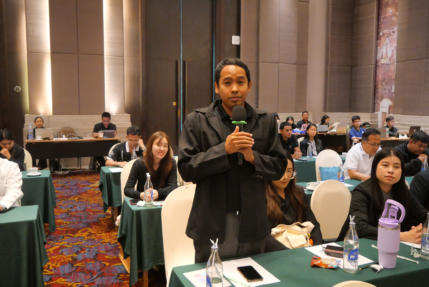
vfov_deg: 42.4
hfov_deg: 60.3
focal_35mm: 31
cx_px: 214
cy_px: 144
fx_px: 370
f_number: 3.7
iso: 3200
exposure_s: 1/80
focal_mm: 15
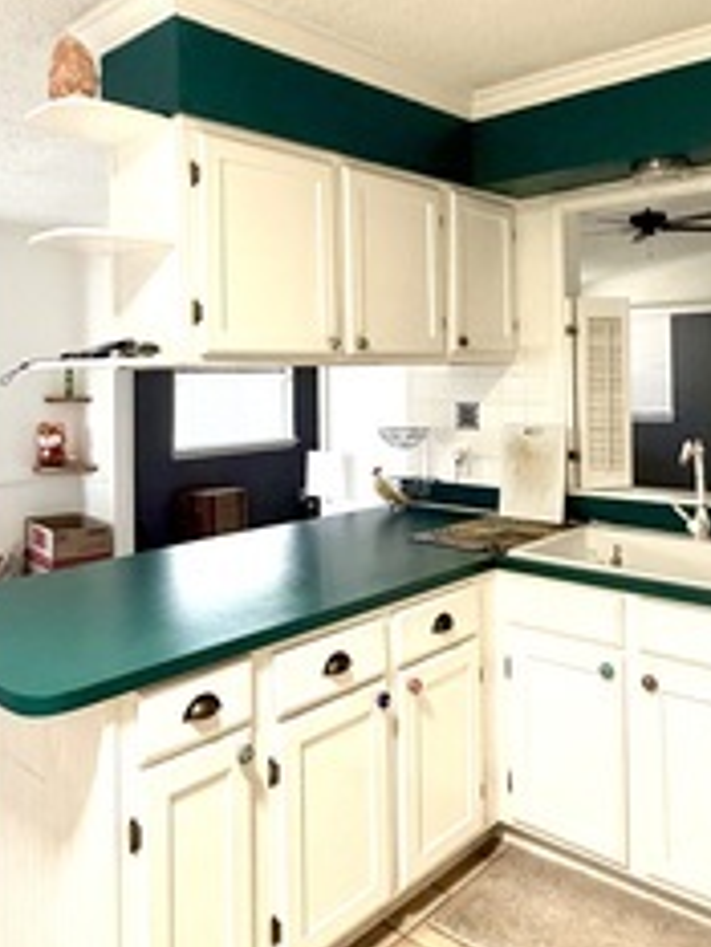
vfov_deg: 59.2
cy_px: 358
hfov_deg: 46.8
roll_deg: +0.9
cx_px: 384
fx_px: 821
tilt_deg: +1.4
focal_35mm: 30
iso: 320
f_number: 2.2
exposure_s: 1/85
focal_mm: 2.22
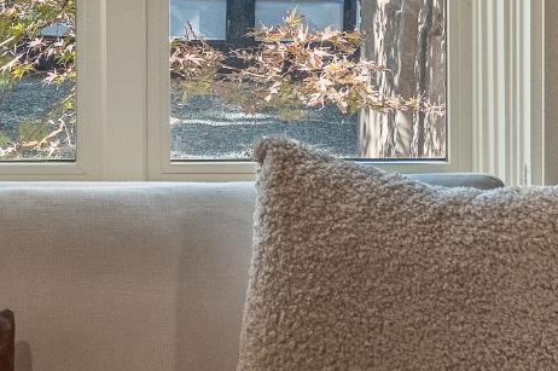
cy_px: -196
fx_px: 1812
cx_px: 120
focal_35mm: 117
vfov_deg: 11.2
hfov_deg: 17.4
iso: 400
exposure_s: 1/2500
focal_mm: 24
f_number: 7.1
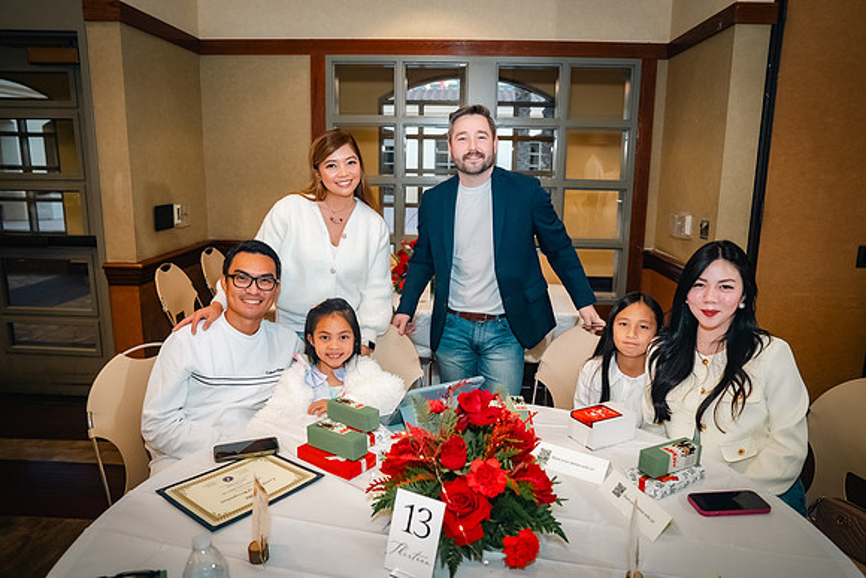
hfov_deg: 73.7
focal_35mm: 24
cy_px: 289
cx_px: 433
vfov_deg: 53.2
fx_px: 577
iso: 1600
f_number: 3.5
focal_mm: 24
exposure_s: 1/100
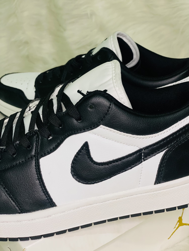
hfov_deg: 28.0
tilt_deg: -26.7
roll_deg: +4.7
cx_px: 94
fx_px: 379
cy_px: 126
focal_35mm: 52
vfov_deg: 36.8
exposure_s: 1/61
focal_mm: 6
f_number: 2
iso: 160
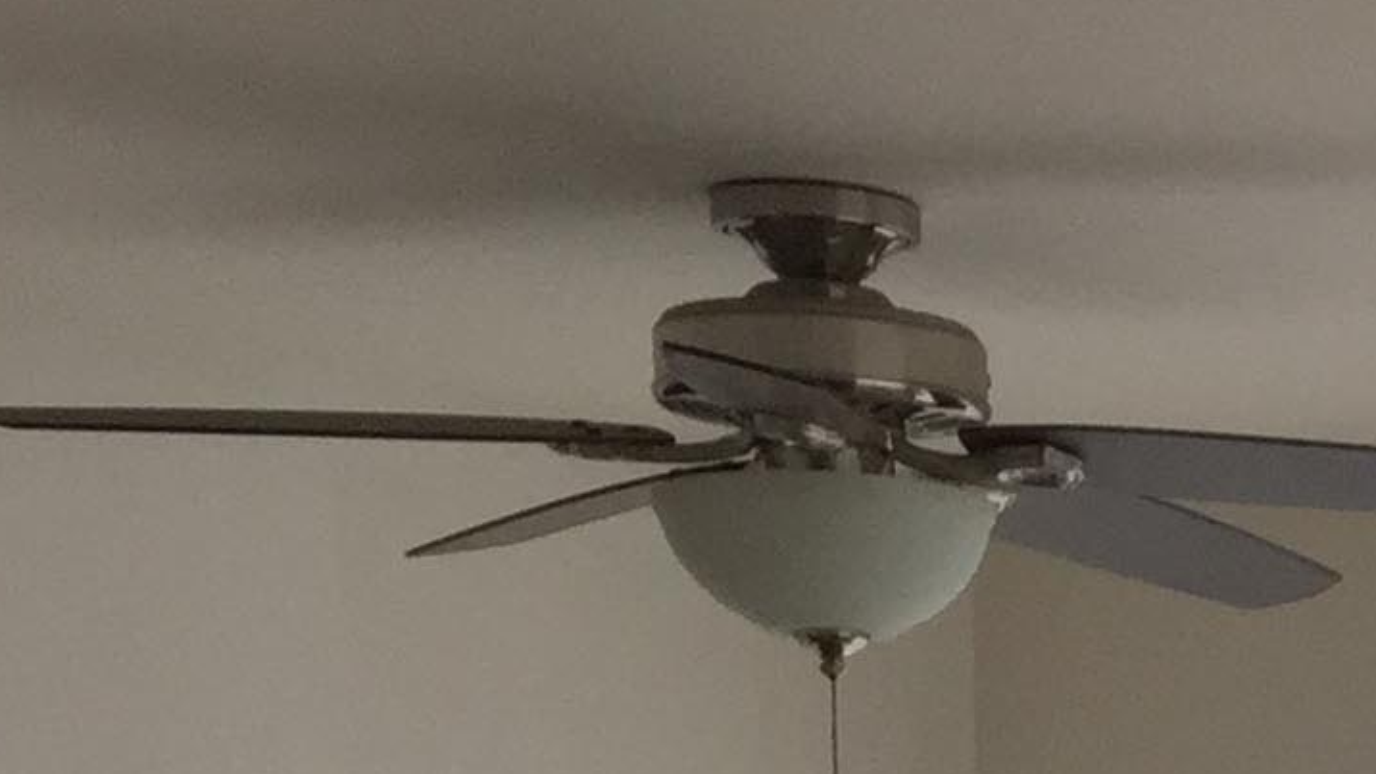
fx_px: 5255
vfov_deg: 7.5
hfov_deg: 13.7
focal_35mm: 144
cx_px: 2250
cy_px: 2245
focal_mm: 4.15
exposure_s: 1/120
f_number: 2.2
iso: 40
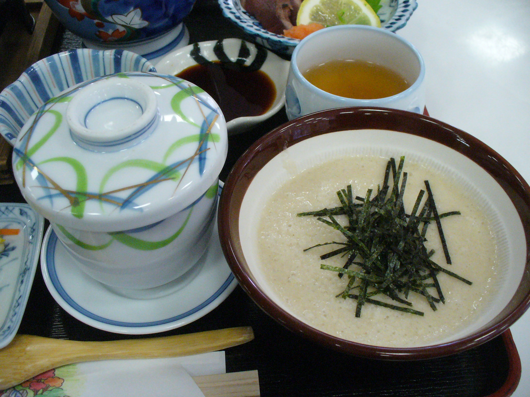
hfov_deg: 50.1
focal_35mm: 37
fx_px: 567
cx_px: 265
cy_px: 198
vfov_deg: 38.7
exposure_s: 1/125
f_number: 2.8
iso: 400
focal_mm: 6.1
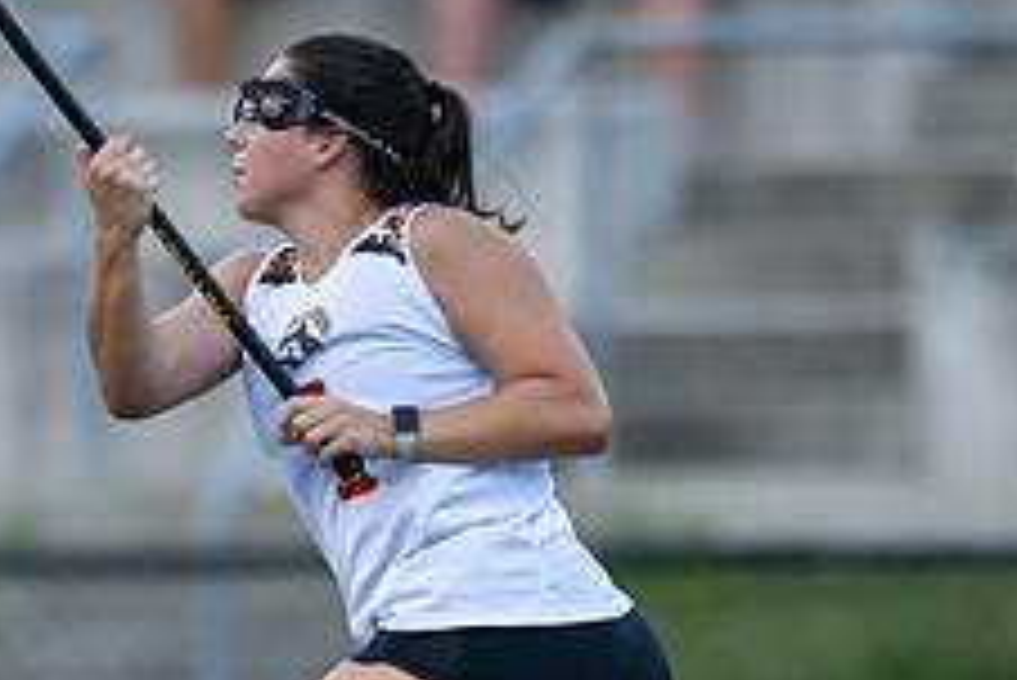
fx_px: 44888
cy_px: 1000
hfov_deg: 1.3
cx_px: 405
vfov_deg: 0.9
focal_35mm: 1588
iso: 1600
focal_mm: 400
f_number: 2.8
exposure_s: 1/1000
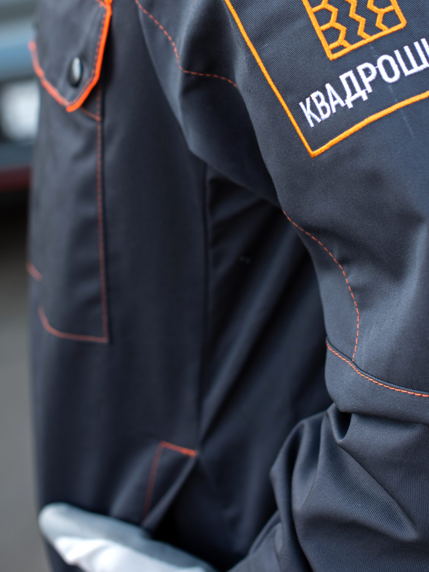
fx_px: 1438
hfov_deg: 16.9
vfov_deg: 22.0
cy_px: 62
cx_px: 281
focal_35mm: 87
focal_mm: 50
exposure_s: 1/125
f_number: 3.5
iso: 64
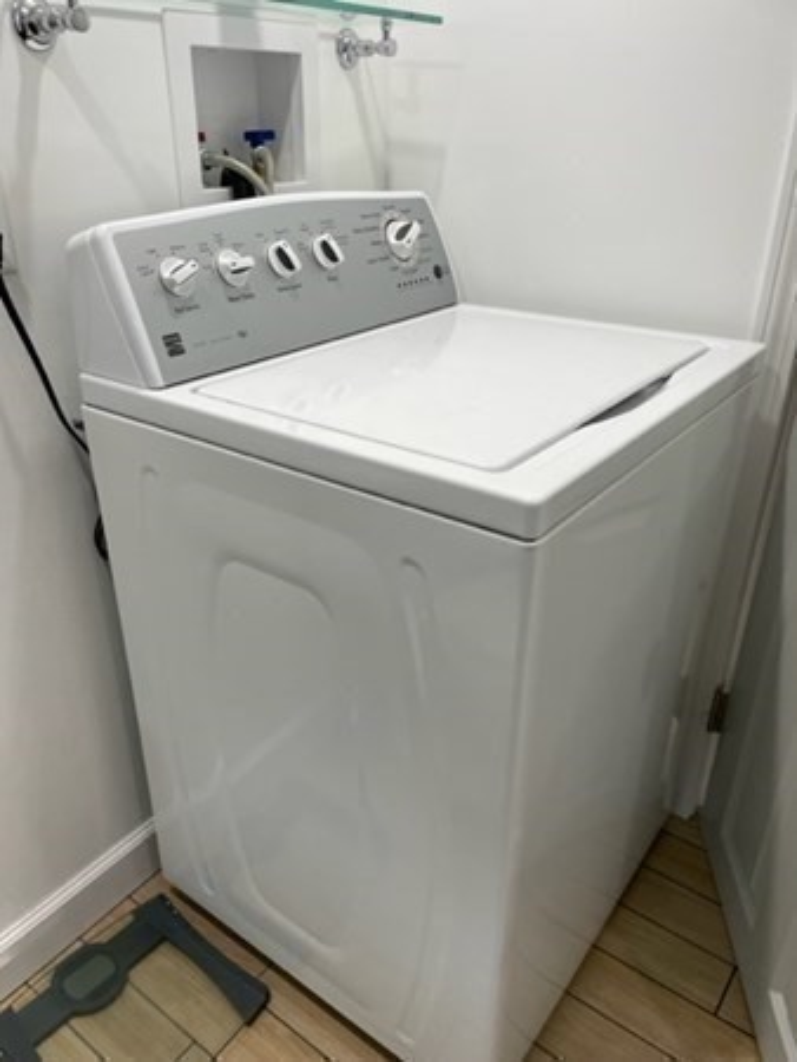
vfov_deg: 67.3
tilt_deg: -26.8
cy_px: 531
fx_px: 797
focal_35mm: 26
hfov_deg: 53.1
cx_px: 398
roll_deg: +0.9
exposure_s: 1/120
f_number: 1.6
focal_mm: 4.2
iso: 100
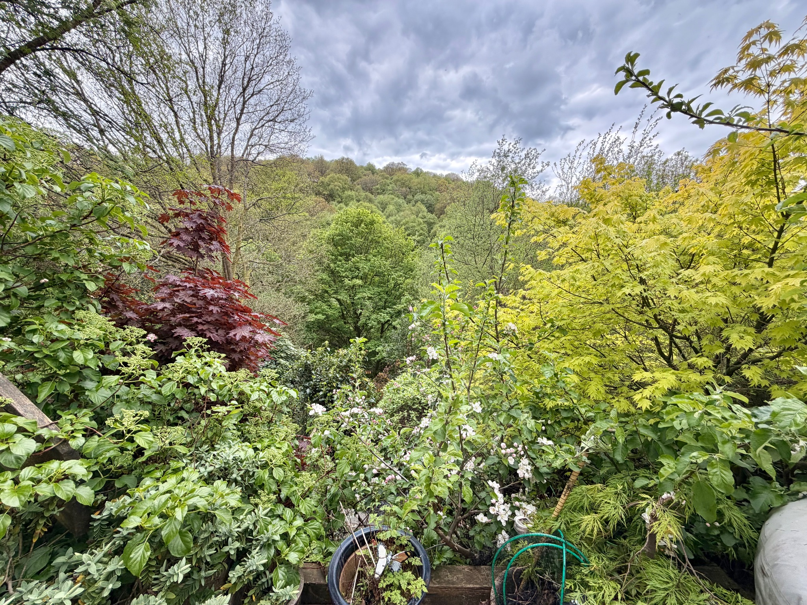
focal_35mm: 14
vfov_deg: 85.7
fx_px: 326
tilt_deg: -6.0
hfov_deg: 102.1
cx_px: 404
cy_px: 302
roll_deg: +1.3
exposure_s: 1/273
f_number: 2.2
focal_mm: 2.22
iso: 50
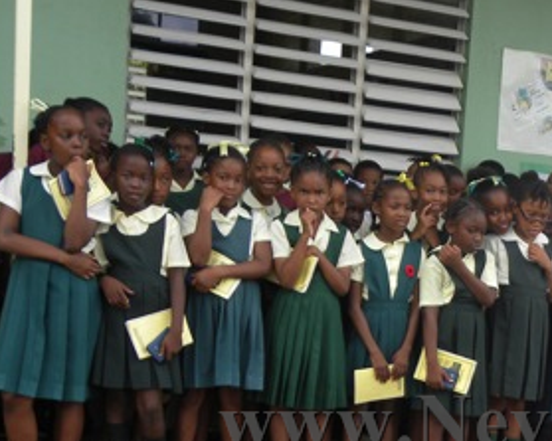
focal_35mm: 74
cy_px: 423
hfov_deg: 24.2
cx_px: 592
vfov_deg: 20.2
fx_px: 1209
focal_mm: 5.9
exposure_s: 1/102
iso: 64
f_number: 2.8
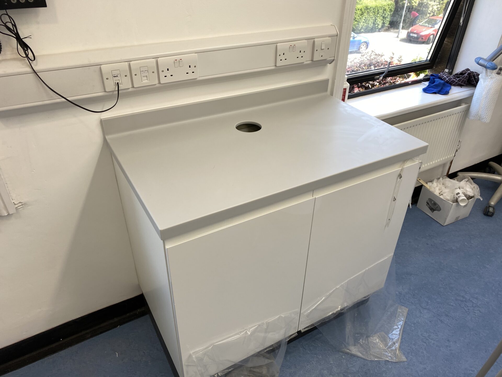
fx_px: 377
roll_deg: -3.3
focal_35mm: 26
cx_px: 251
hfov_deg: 67.3
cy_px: 188
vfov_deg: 53.1
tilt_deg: -33.6
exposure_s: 1/100
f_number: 1.8
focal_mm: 4.25
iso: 32
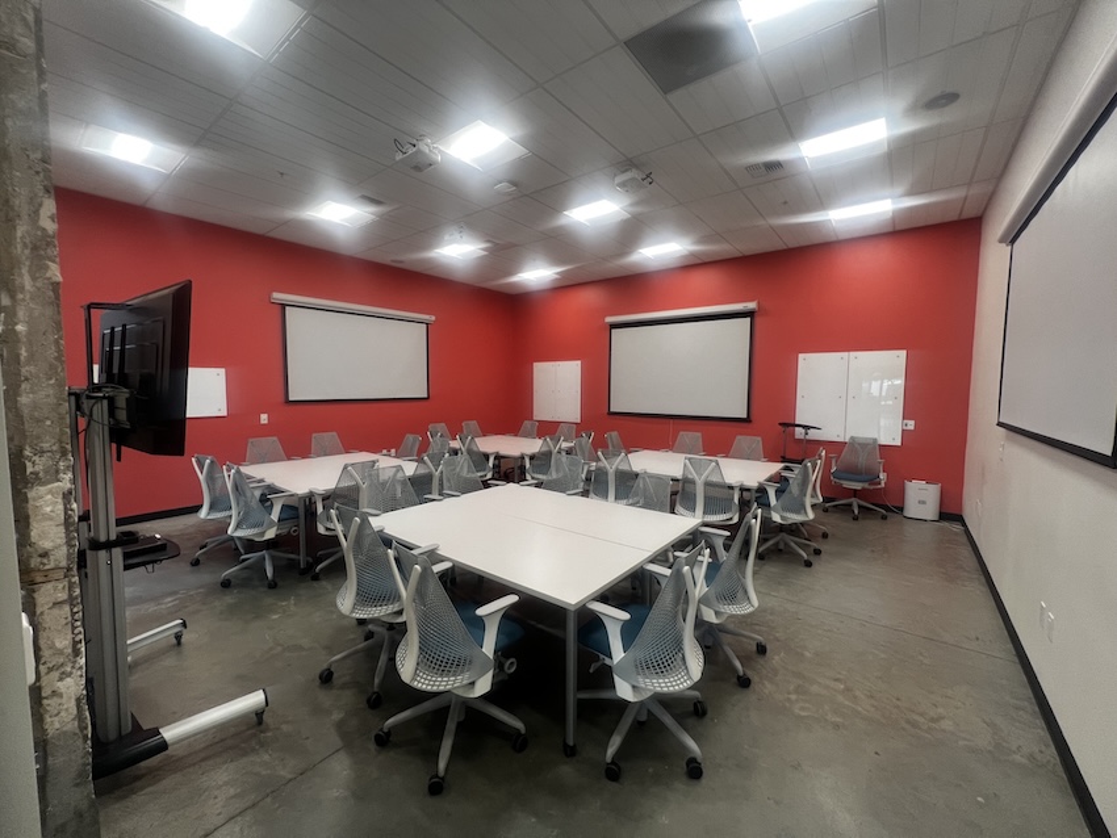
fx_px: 420
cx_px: 558
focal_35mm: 13
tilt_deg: -5.2
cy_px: 419
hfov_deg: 106.2
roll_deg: -0.1
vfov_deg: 89.9
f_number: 1.8
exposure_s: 1/99
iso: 160
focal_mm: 1.57
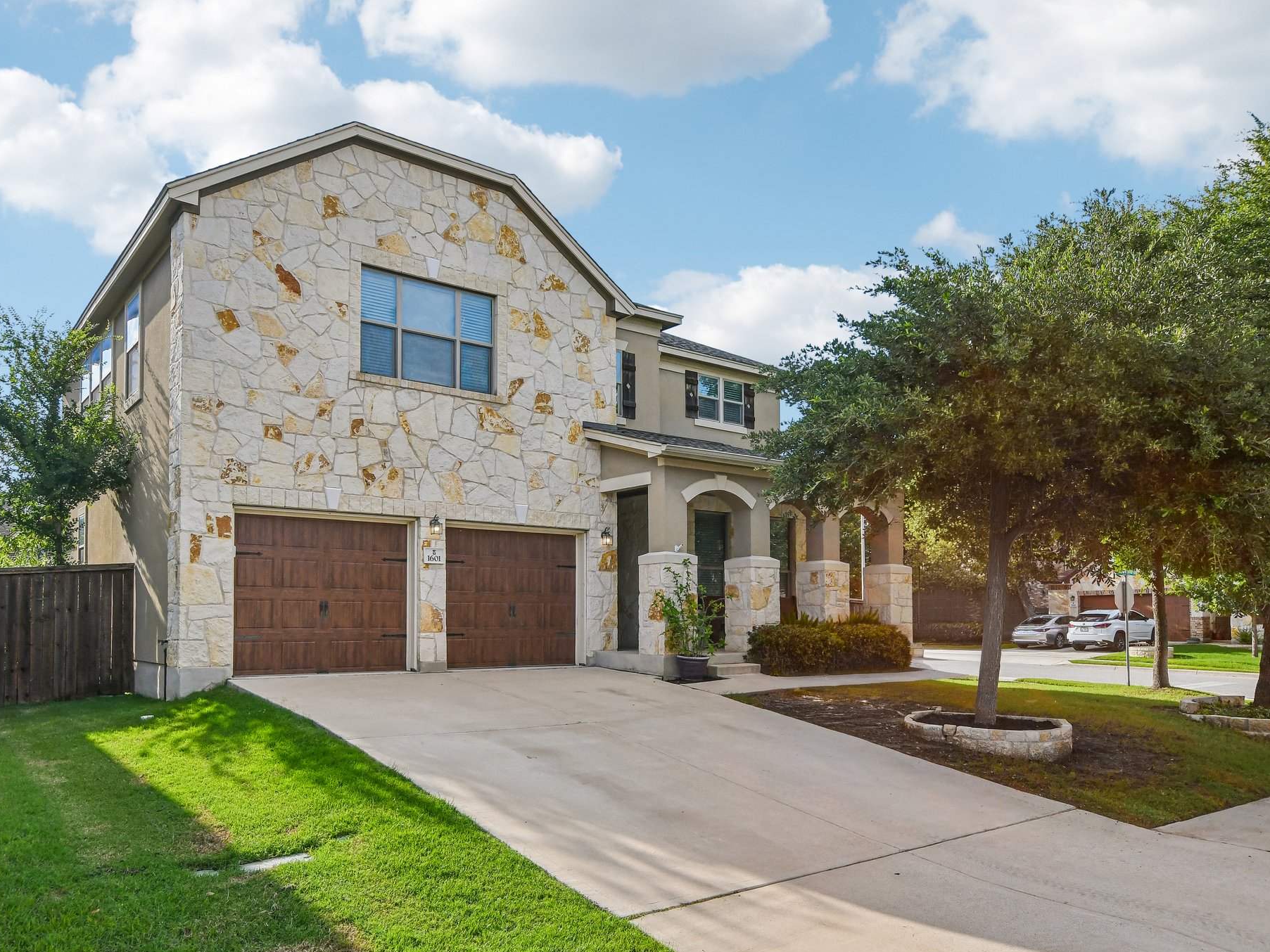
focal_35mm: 25
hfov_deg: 70.4
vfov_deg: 55.7
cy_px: 479
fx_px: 901
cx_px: 635
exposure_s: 1/1000
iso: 400
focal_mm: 15
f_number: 9
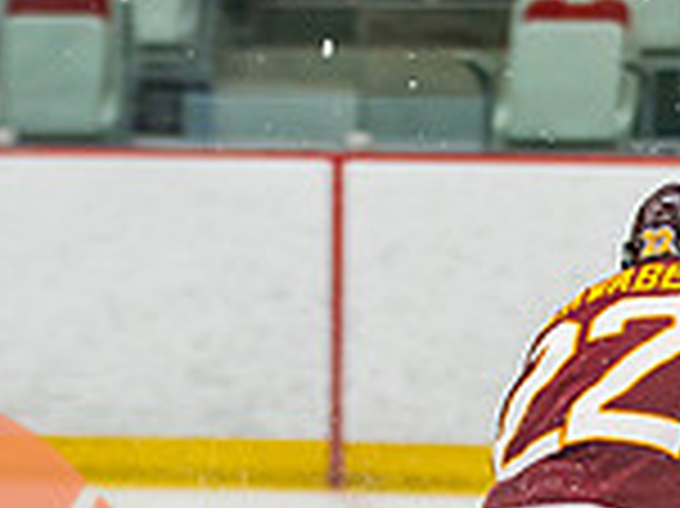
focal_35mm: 456
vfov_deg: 3.2
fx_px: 8951
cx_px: 1019
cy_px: 699
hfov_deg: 4.3
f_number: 2.8
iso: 640
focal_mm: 105
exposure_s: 1/640
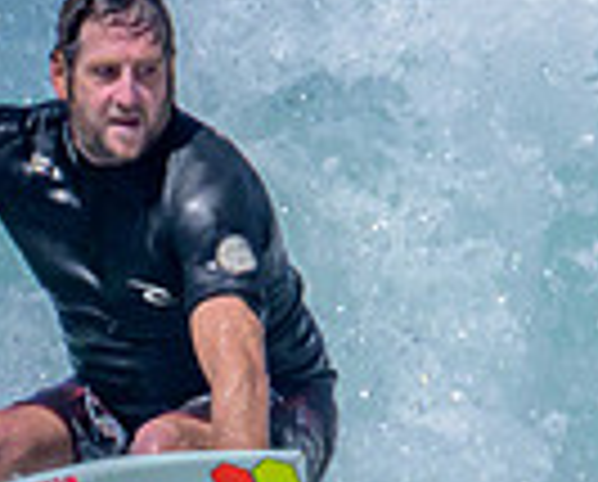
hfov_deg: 0.4
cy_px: 689
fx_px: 79499
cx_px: -79
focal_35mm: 4482
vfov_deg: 0.3
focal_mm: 800
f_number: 16
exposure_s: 1/2000
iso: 1100
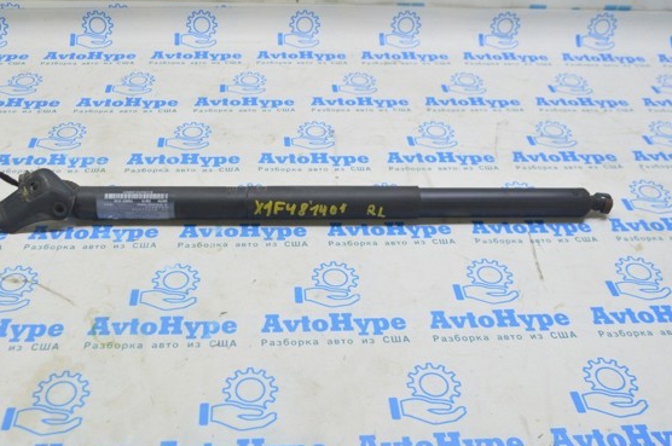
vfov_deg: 35.0
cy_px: 227
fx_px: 708
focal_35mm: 38
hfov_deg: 50.6
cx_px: 286
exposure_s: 1/20
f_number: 5.6
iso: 400
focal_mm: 22
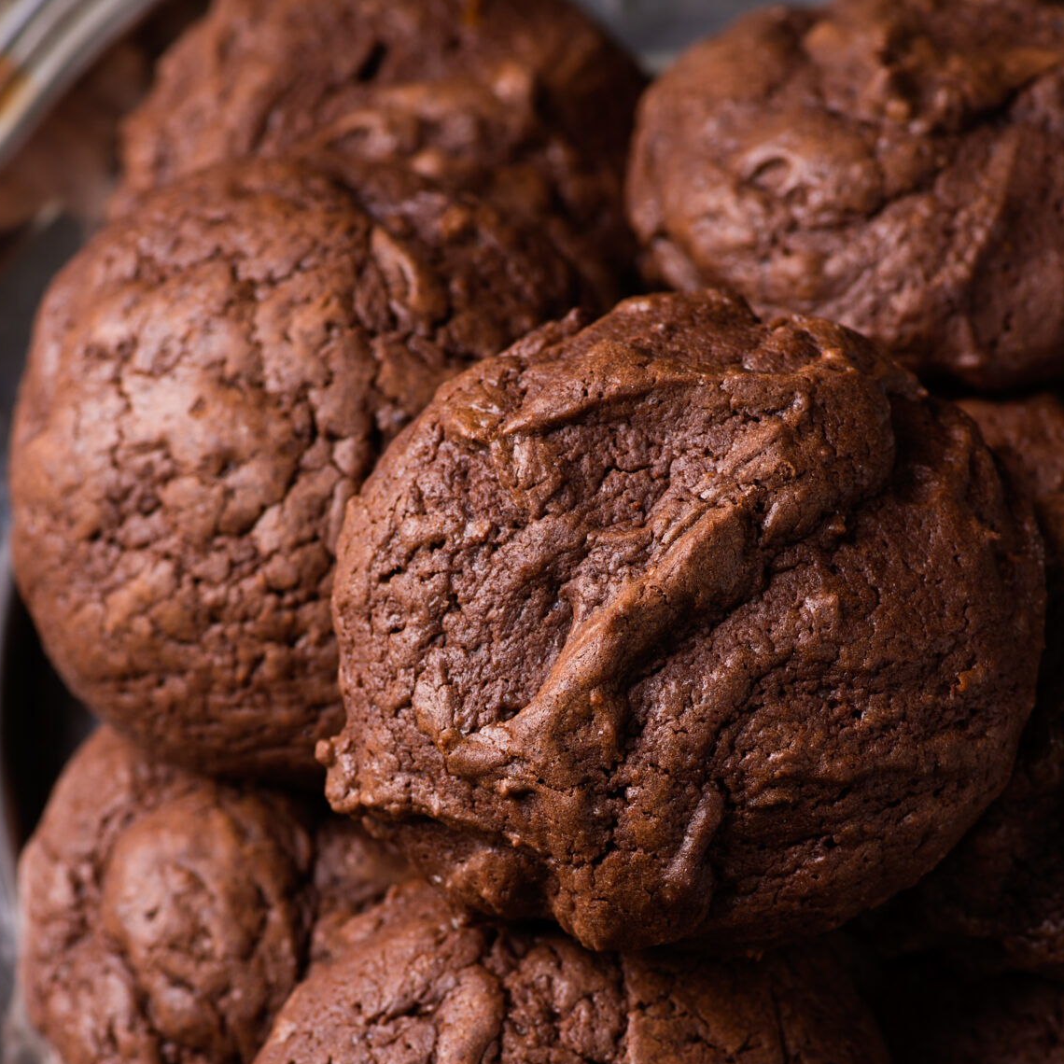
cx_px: 404
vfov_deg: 9.1
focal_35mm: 191
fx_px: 6642
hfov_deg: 9.2
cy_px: 745
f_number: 8
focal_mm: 100
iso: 100
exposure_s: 1/125
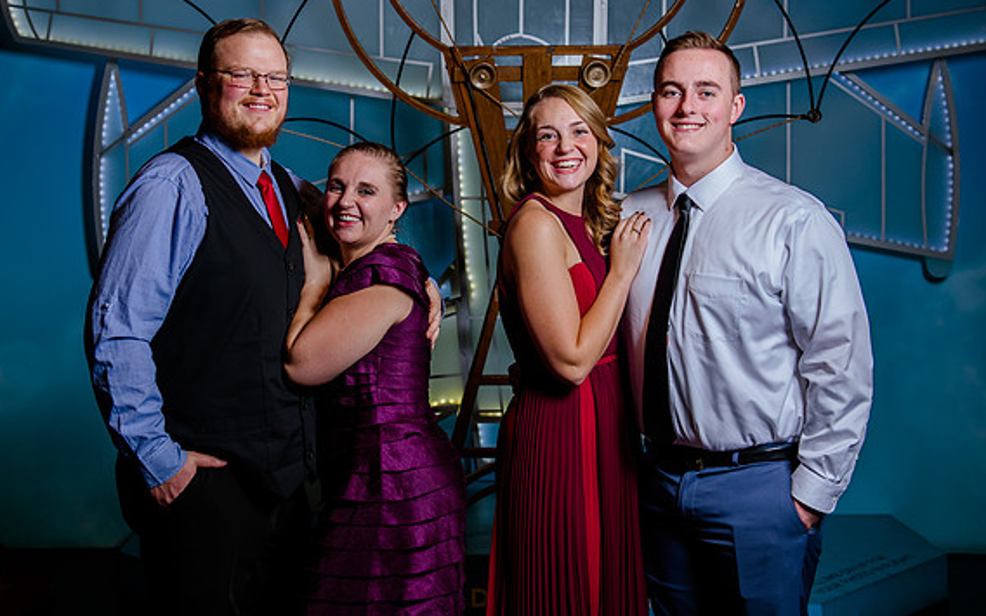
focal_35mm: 51
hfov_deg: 39.5
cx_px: 413
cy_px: 211
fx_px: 1370
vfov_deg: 25.2
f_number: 4
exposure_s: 1/125
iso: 400
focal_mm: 38
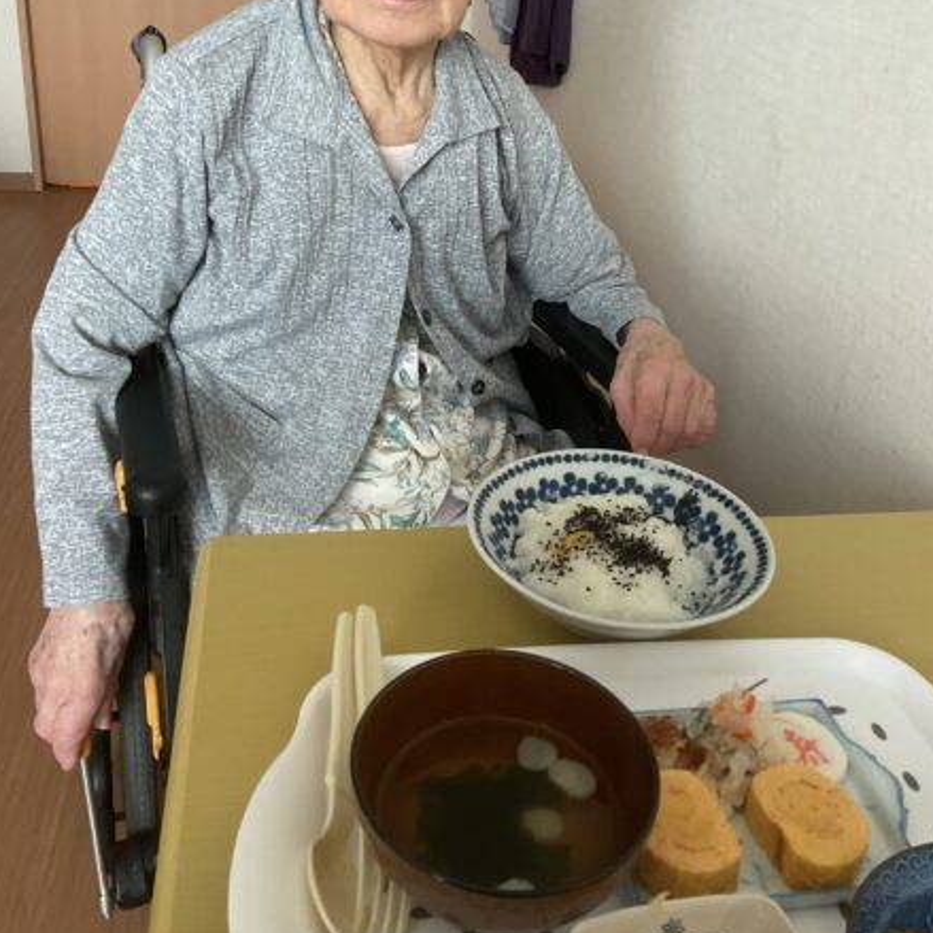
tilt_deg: -22.8
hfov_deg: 47.2
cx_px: 465
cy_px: 323
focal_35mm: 35
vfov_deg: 46.6
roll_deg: -3.7
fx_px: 1067
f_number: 1.8
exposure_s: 1/60
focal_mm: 3
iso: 100
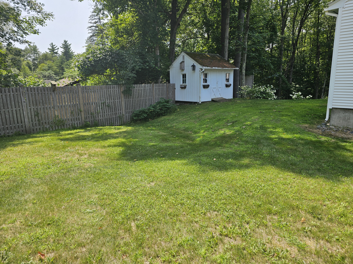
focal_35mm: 23
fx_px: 235
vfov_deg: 58.9
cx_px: 176
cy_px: 132
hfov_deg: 73.9
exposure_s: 1/370
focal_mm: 6.3
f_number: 1.7
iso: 10
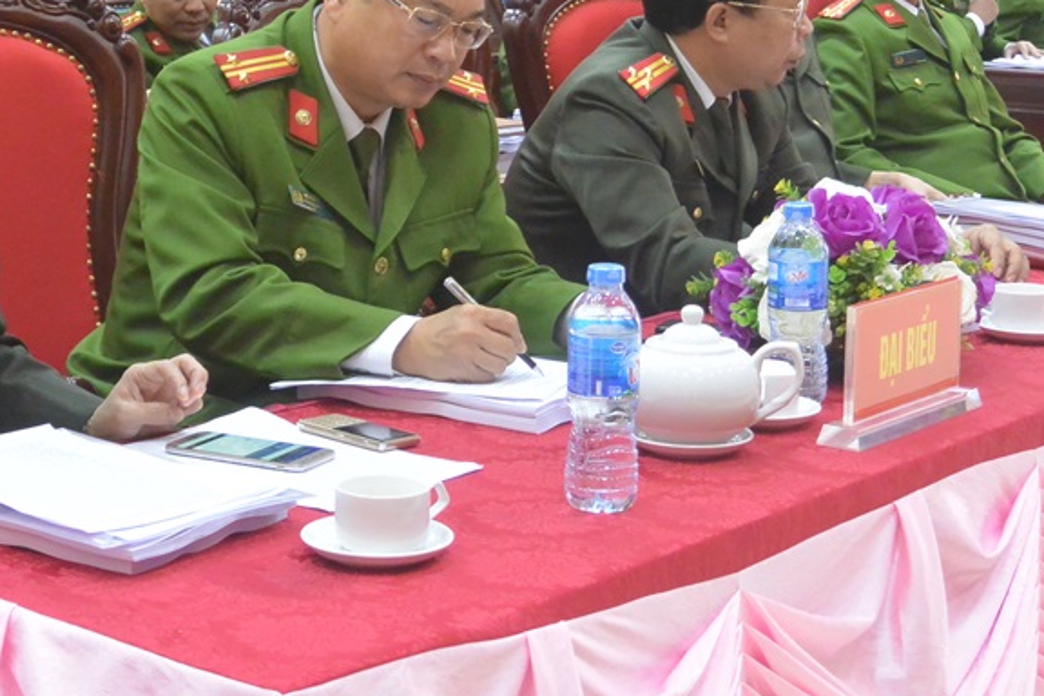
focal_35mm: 80
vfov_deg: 16.9
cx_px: 415
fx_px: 2320
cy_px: 121
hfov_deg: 25.3
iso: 1250
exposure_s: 1/30
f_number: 4.5
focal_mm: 16.9
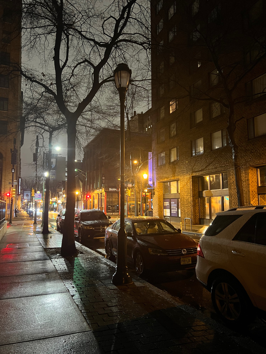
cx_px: 133
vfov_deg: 67.3
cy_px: 177
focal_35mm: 26
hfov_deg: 53.1
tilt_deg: +6.4
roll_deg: -0.8
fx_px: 266
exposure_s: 1/30
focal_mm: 5.7
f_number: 1.5
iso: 800
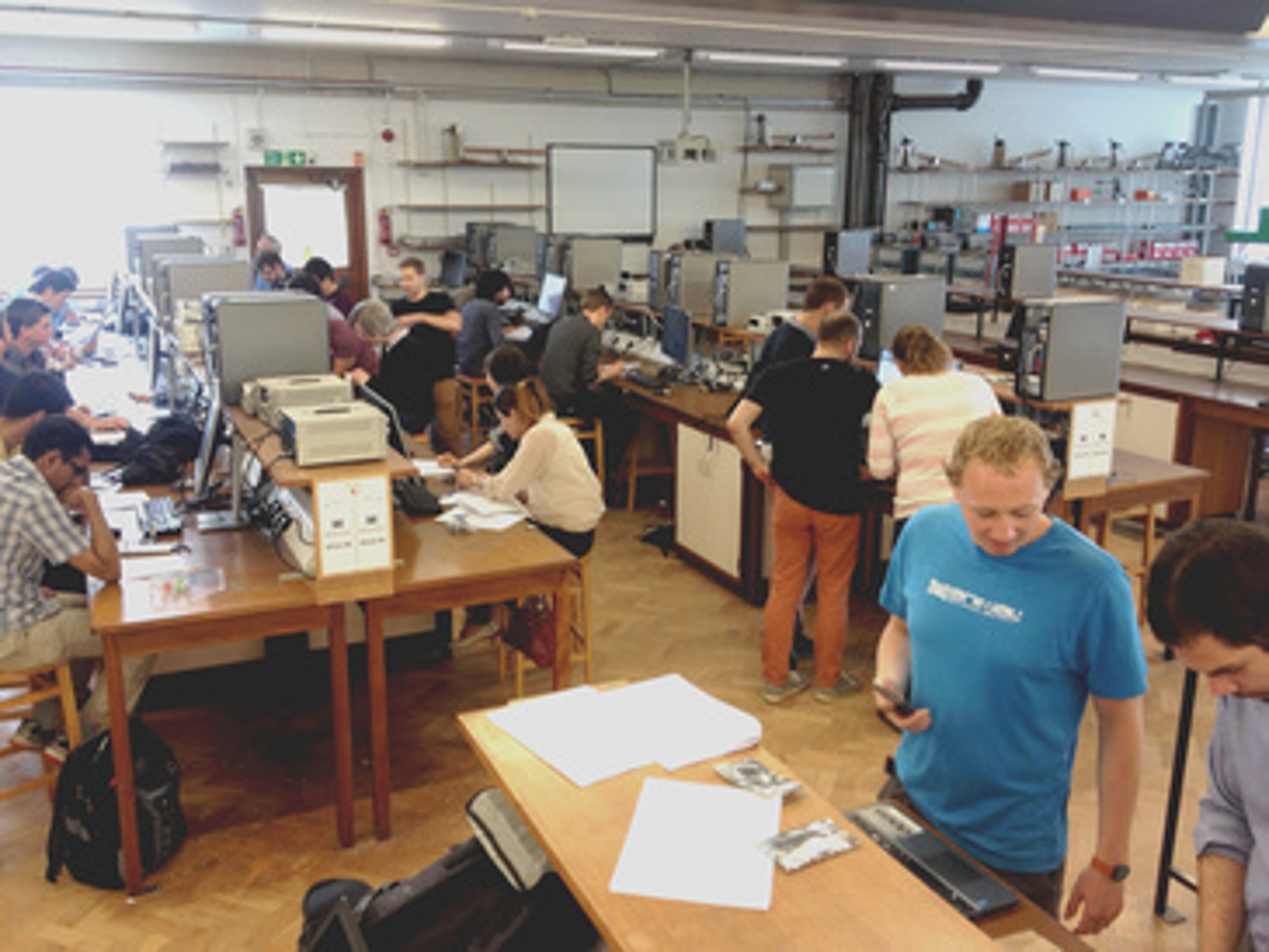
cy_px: 476
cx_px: 634
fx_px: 1283
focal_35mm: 35
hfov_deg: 52.6
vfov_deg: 40.7
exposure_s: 1/20
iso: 50
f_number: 2.4
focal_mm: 4.28
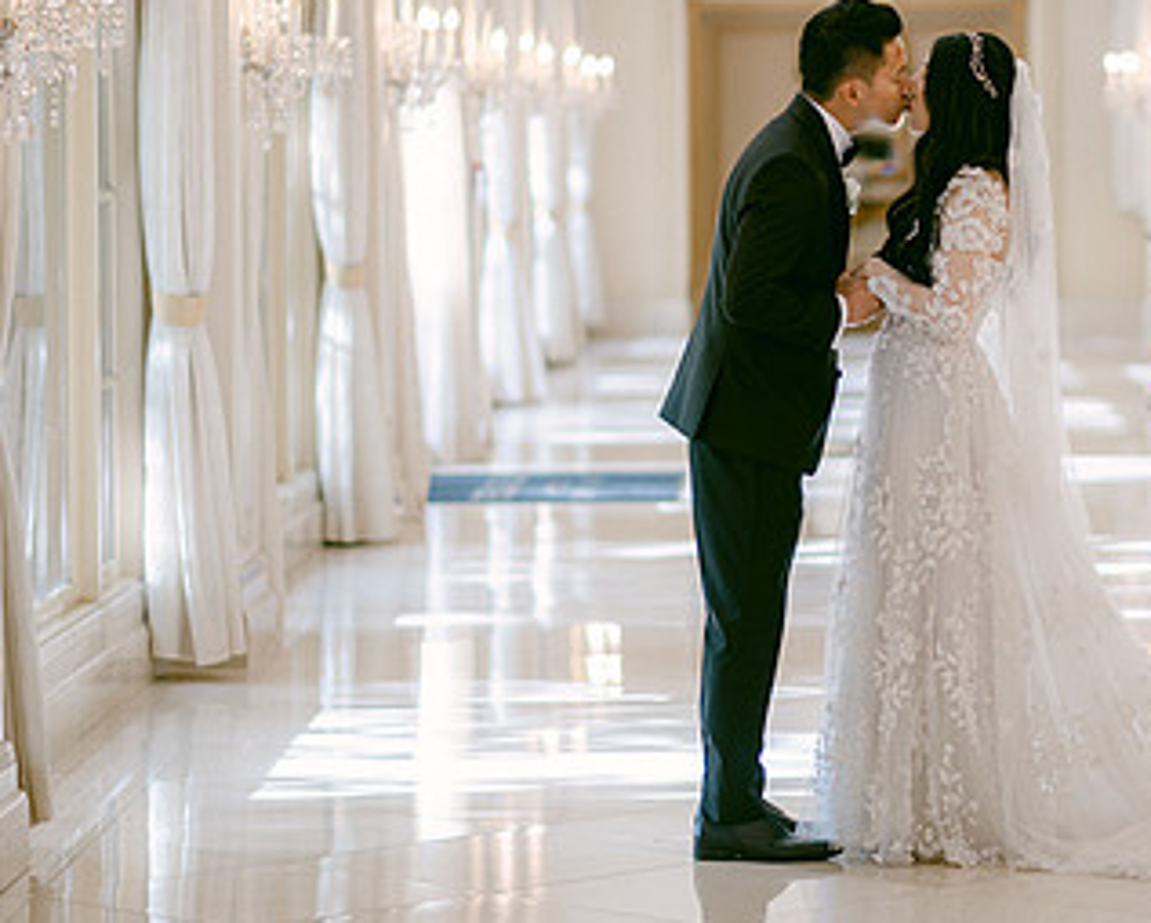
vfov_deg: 10.5
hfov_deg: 13.0
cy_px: 274
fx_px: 5011
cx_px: 922
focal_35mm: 147
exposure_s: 1/200
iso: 100
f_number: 1.8
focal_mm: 85
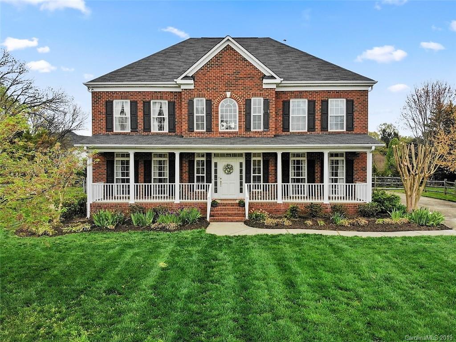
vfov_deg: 56.8
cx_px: 228
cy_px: 171
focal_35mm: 24
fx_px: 316
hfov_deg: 71.6
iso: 160
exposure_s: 1/30
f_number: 2.8
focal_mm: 4.5
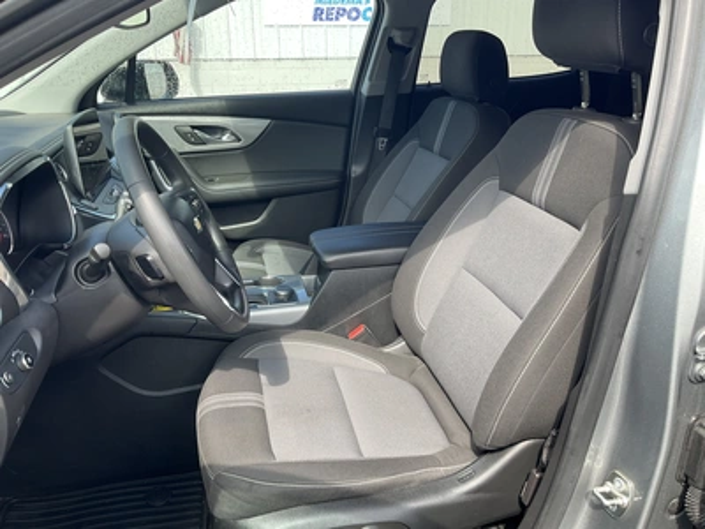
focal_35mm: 29
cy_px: 264
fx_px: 591
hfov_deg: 61.7
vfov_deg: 48.2
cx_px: 352
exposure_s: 1/148
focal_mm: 3
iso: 20
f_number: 1.8
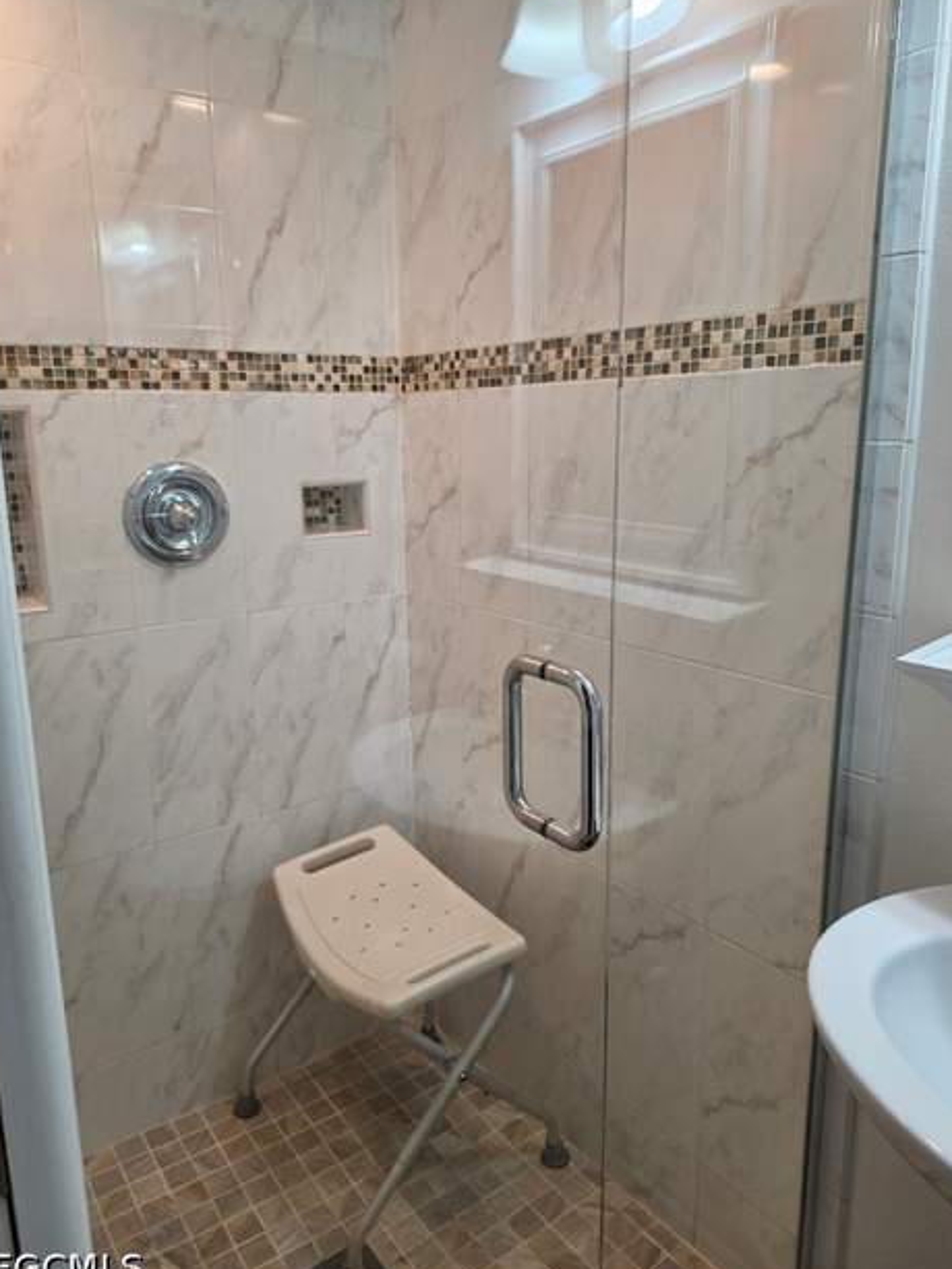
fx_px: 880
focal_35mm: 24
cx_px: 478
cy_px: 636
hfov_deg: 56.8
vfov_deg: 71.6
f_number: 1.4
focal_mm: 6.5
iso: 50
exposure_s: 1/120
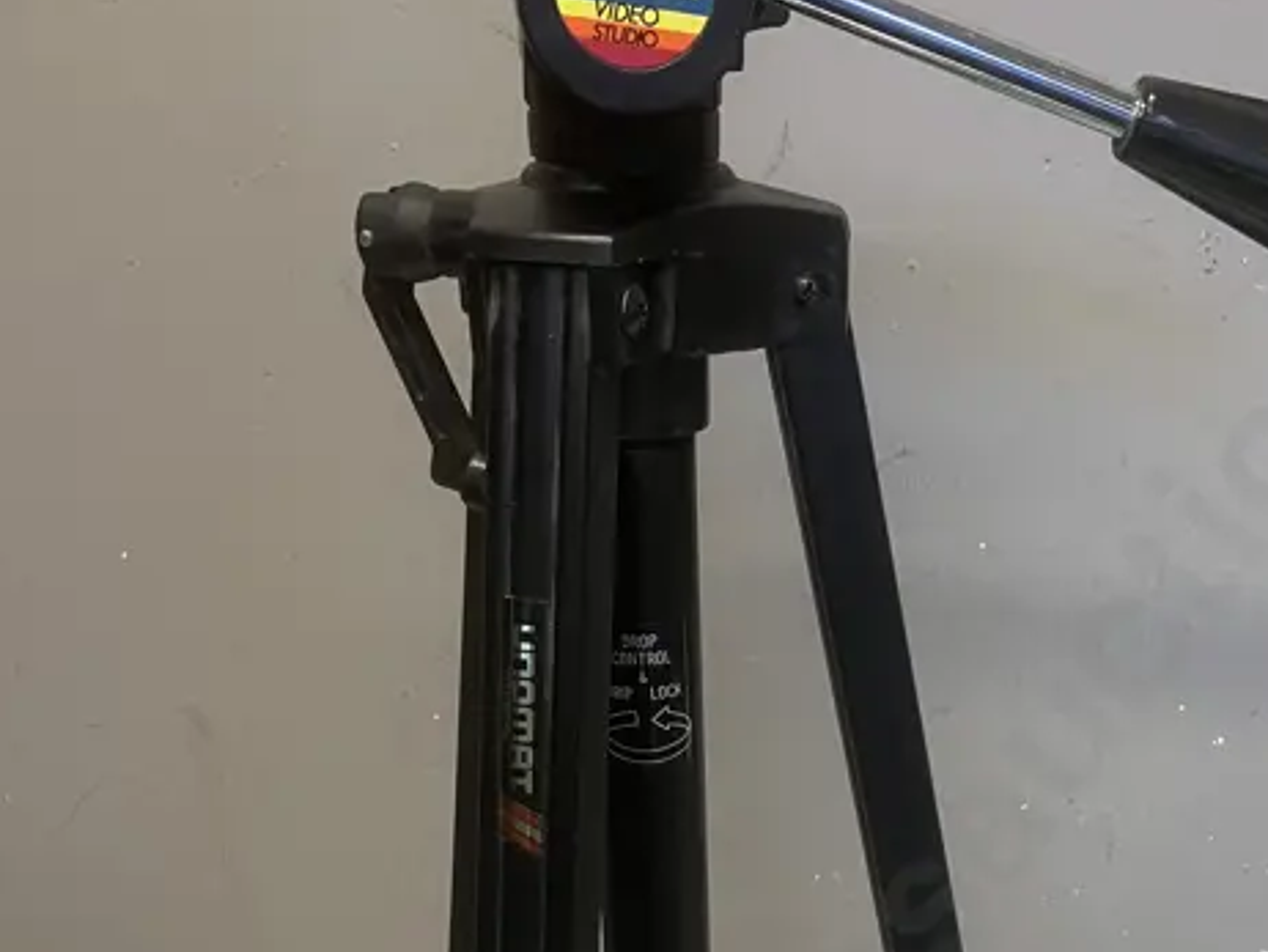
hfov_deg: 30.8
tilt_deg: -21.8
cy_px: 938
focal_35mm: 62
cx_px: 911
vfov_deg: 22.8
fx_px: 2272
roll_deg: -1.5
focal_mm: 3.99
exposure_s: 1/50
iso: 80
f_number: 1.8
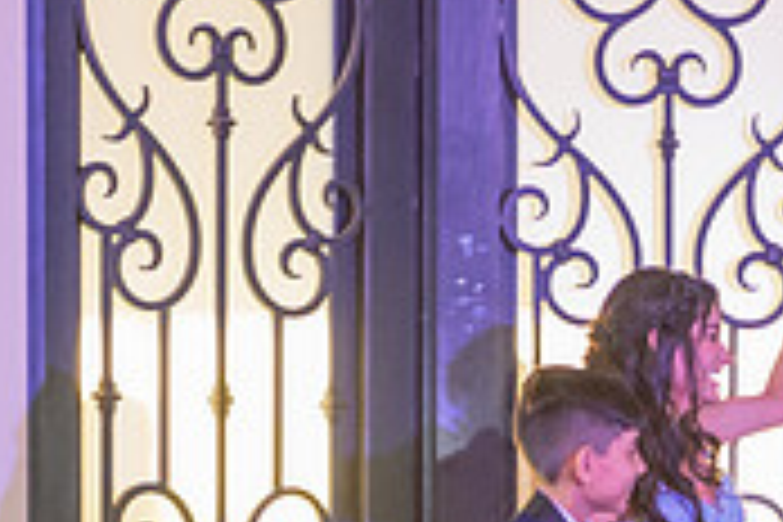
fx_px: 6307
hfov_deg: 7.1
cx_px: 784
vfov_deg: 4.7
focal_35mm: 290
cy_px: 1019
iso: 800
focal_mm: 58
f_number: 4
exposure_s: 1/80
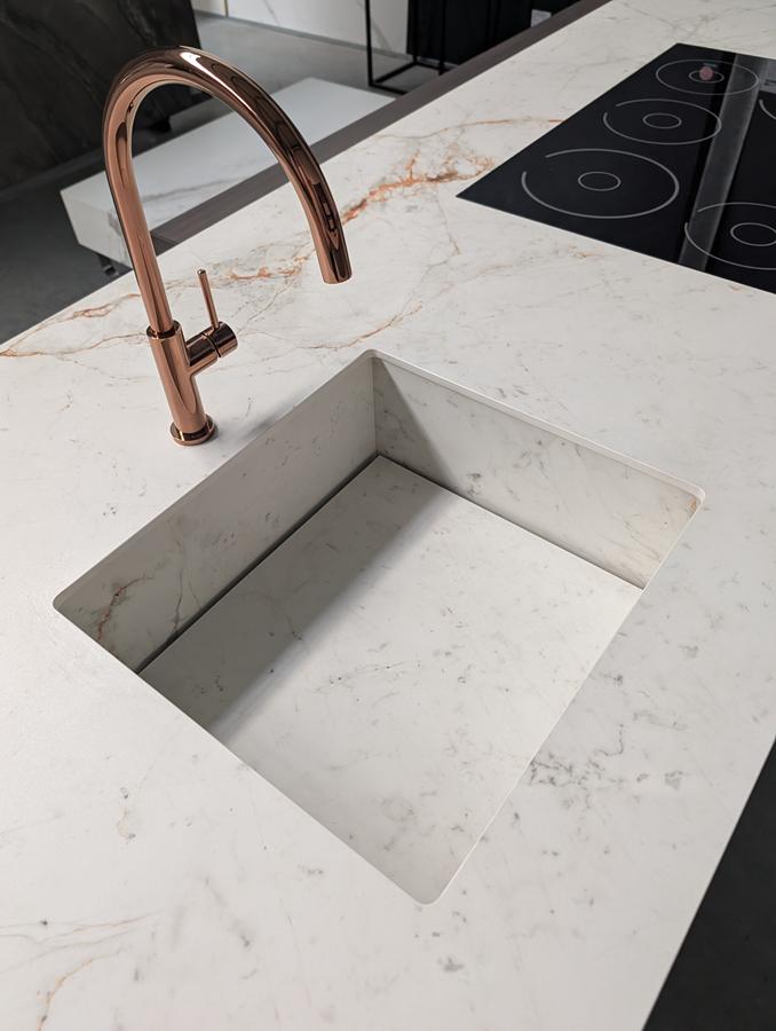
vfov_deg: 71.5
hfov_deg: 57.0
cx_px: 388
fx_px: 715
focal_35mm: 24
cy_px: 516
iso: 360
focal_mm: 6.9
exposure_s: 1/67.7
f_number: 1.68
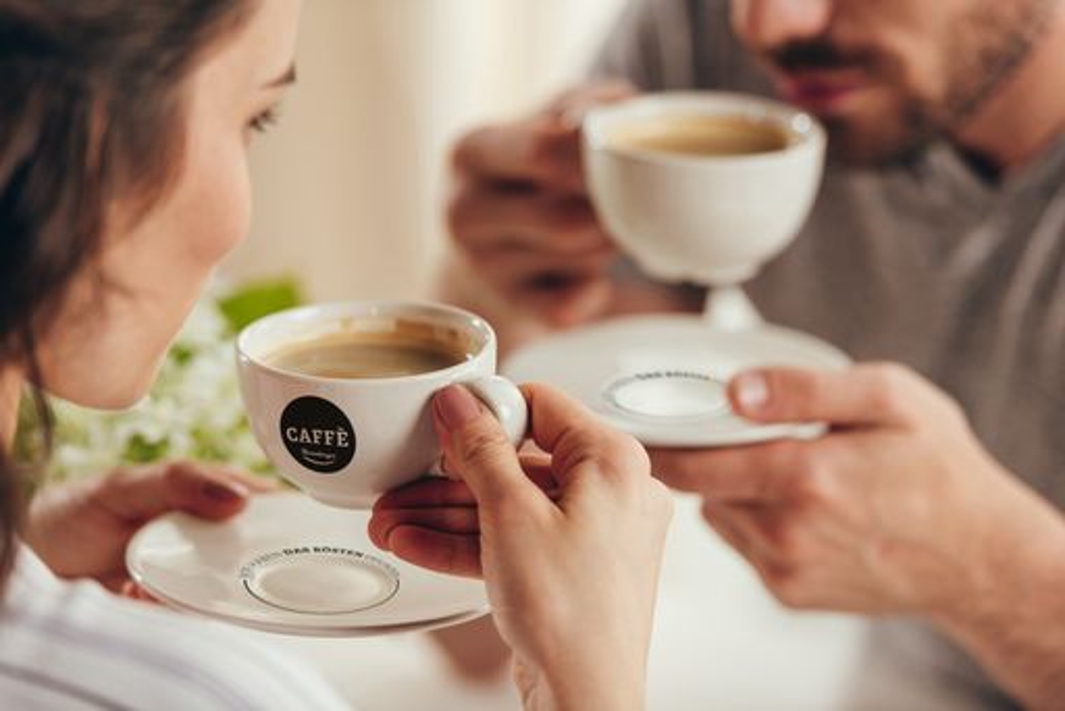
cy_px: 356
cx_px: 532
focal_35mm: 150
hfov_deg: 13.7
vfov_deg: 9.2
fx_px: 4440
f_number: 2.8
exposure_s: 1/160
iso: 50
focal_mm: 150
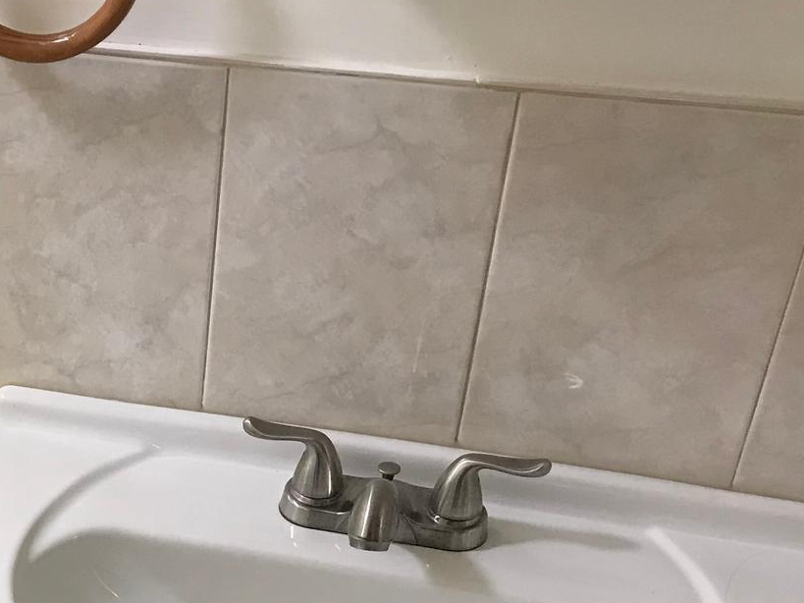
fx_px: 1626
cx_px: -45
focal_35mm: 70
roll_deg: +3.4
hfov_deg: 26.0
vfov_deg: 20.1
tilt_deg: -37.0
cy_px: 648
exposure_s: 1/30
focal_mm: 3.99
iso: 32
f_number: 1.8
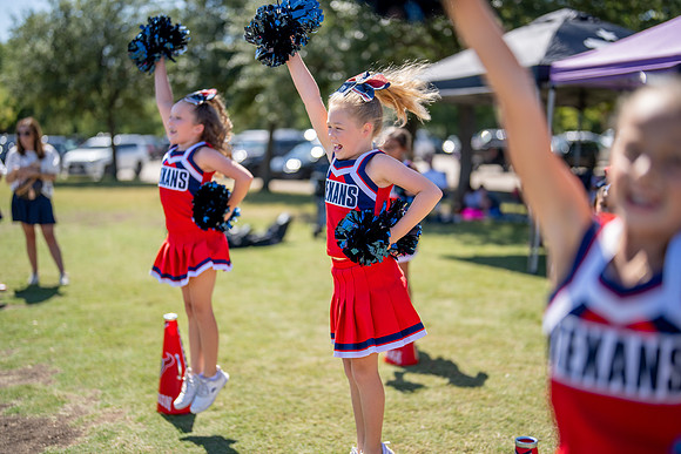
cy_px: 227
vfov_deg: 26.9
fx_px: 949
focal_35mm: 50
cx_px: 341
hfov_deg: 39.5
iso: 160
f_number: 1.2
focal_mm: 50
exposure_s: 1/8000
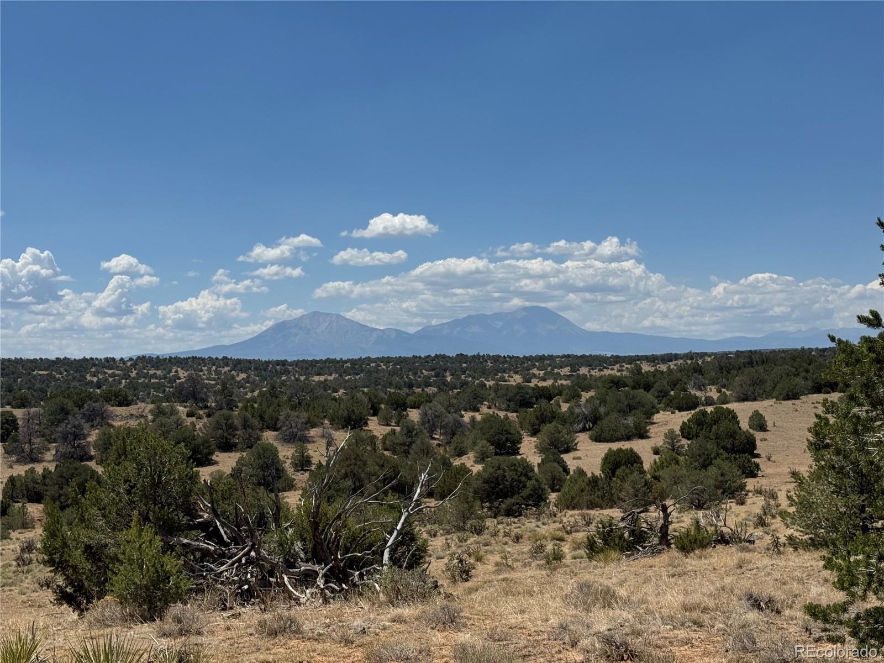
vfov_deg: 30.3
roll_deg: +0.5
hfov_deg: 39.7
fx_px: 1226
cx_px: 442
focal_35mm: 48
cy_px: 332
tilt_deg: +2.5
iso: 64
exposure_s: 1/7937
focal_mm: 6.76
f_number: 1.78
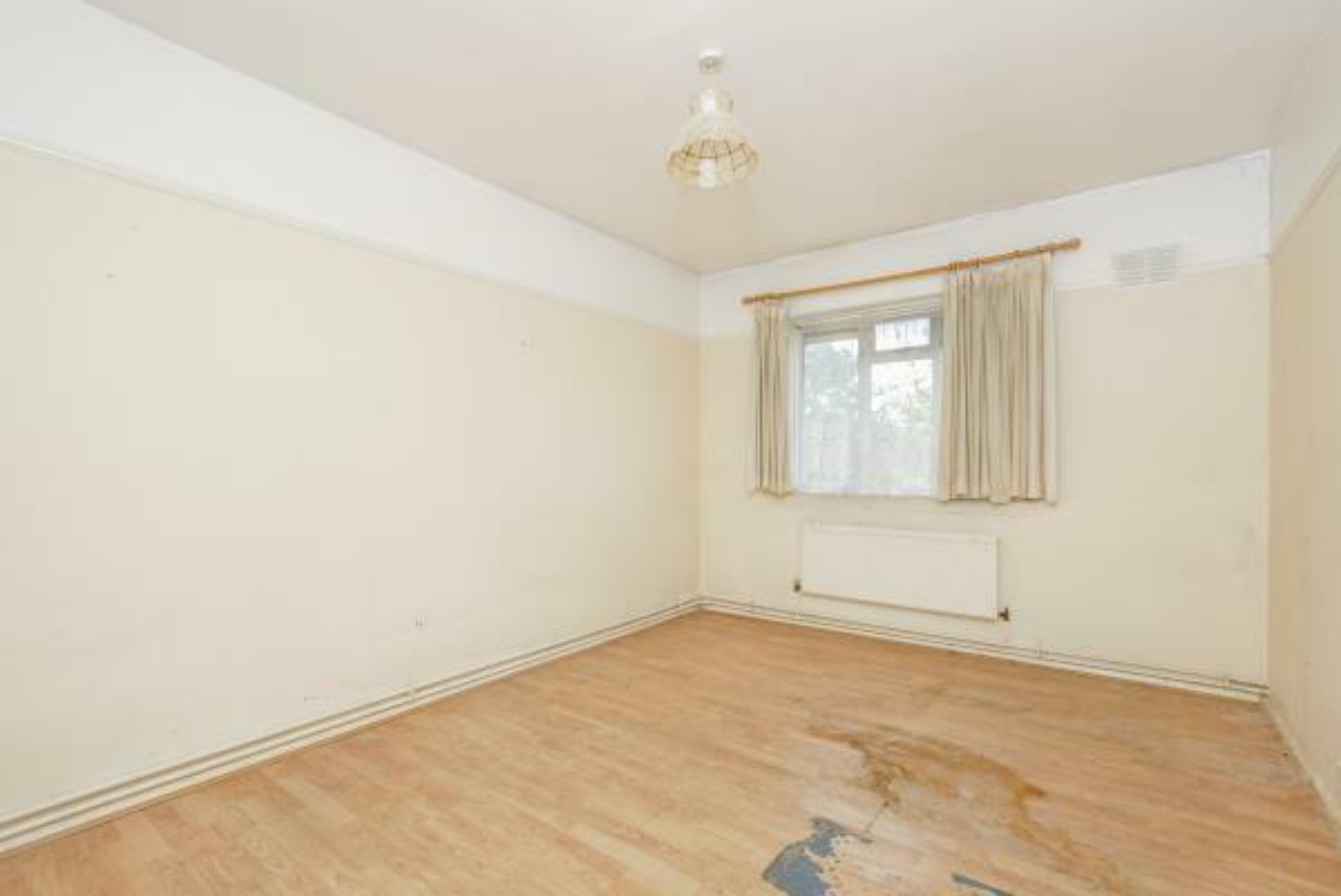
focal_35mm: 15
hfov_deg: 100.3
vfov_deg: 77.4
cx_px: 670
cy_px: 448
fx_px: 559
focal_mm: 10
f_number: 6.3
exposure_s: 1/60
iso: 200
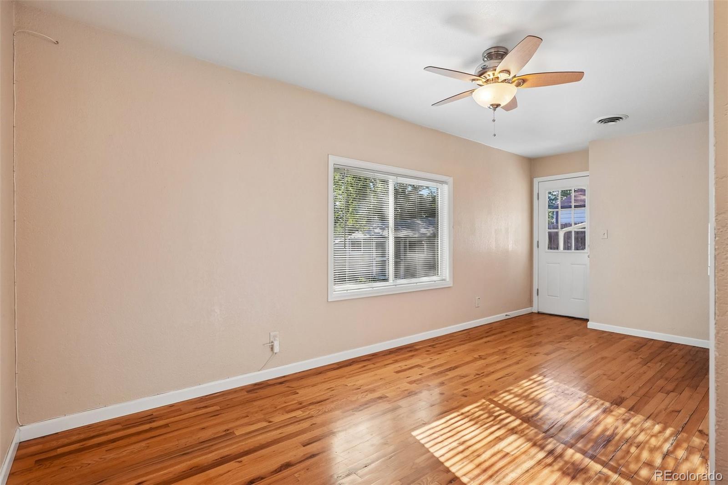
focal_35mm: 16
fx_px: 334
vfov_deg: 72.0
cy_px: 242
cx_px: 364
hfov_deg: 95.0
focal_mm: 11
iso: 125
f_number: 8
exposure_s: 1/30
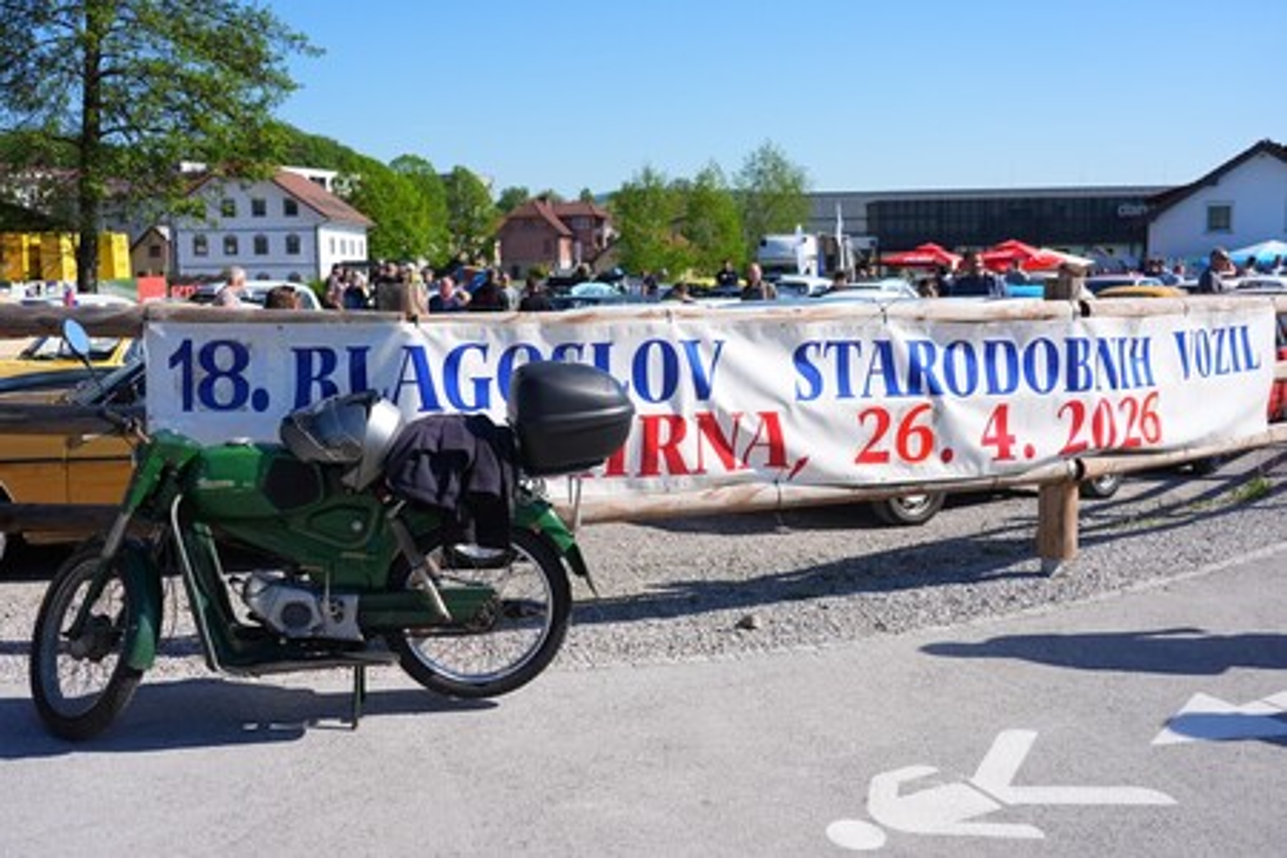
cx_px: 644
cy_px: 429
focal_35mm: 34
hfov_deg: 55.8
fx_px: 1215
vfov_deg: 38.9
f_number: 4.5
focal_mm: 34
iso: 250
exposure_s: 1/2000
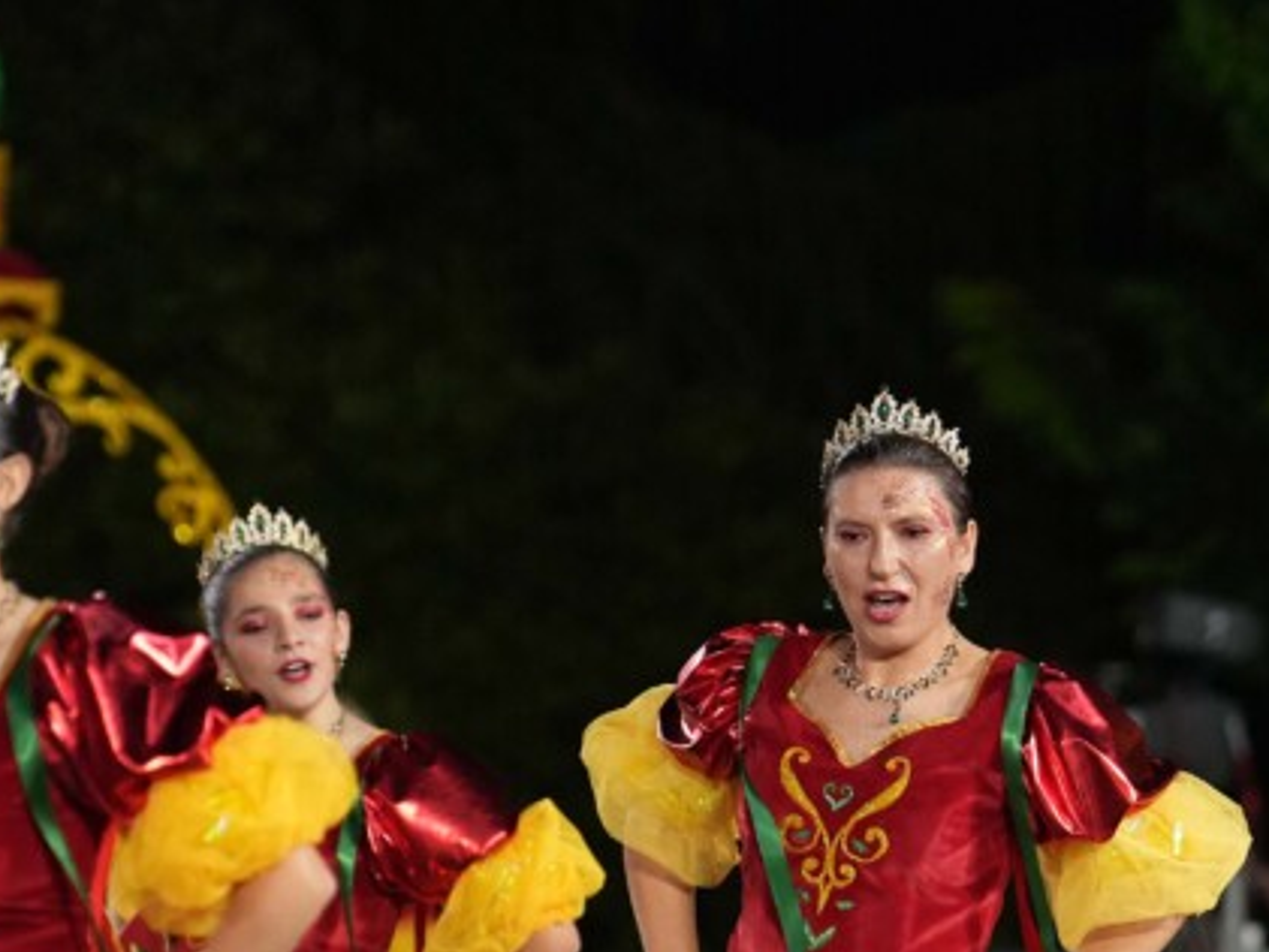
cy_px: 958
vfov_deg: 3.6
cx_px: 751
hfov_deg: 4.8
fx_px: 15071
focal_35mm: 411
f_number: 2.8
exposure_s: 1/800
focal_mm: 150
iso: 2500
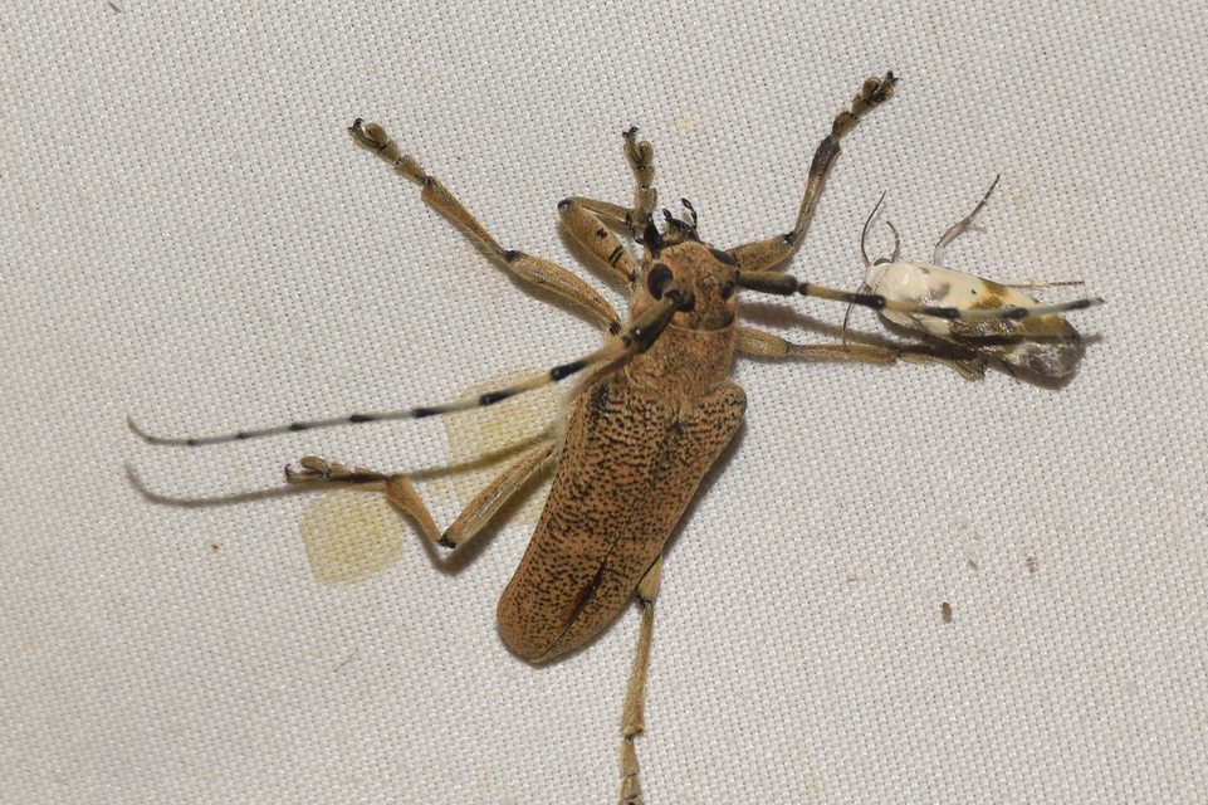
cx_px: 604
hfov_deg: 9.8
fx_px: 7044
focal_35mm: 210
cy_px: 402
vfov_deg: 6.5
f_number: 13
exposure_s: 1/160
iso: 100
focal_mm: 140
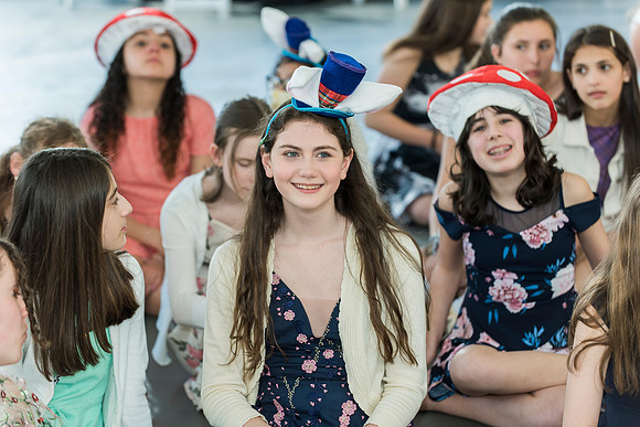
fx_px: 2134
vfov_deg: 11.4
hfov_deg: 17.1
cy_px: 214
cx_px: 320
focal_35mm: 120
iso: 500
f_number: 4
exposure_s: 1/160
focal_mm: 120
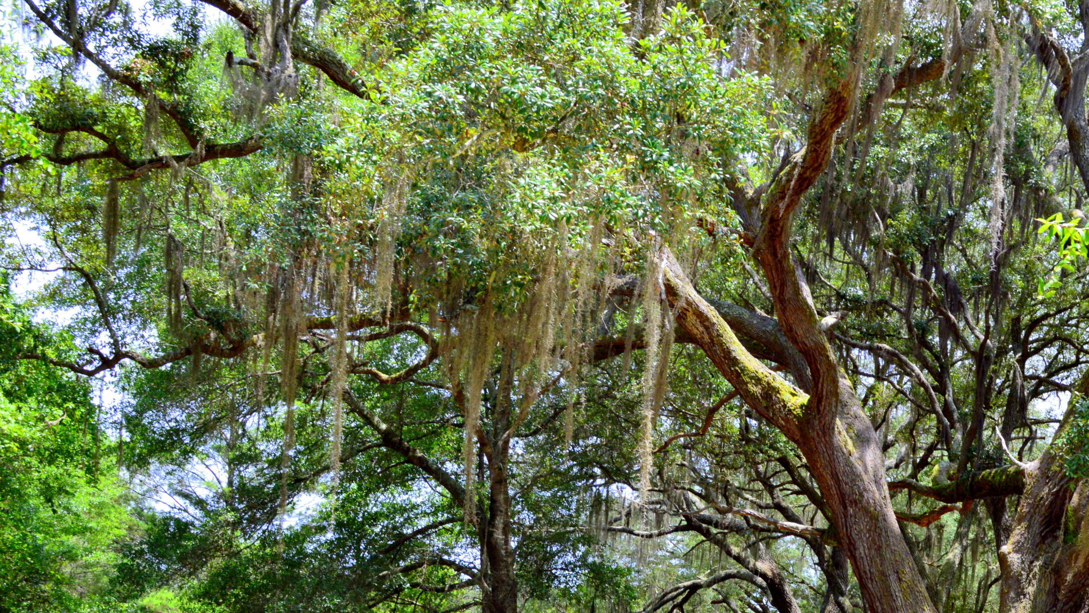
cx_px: 760
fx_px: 1733
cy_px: 496
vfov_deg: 19.8
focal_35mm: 60
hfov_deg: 34.4
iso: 400
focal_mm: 26
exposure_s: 1/200
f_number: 10
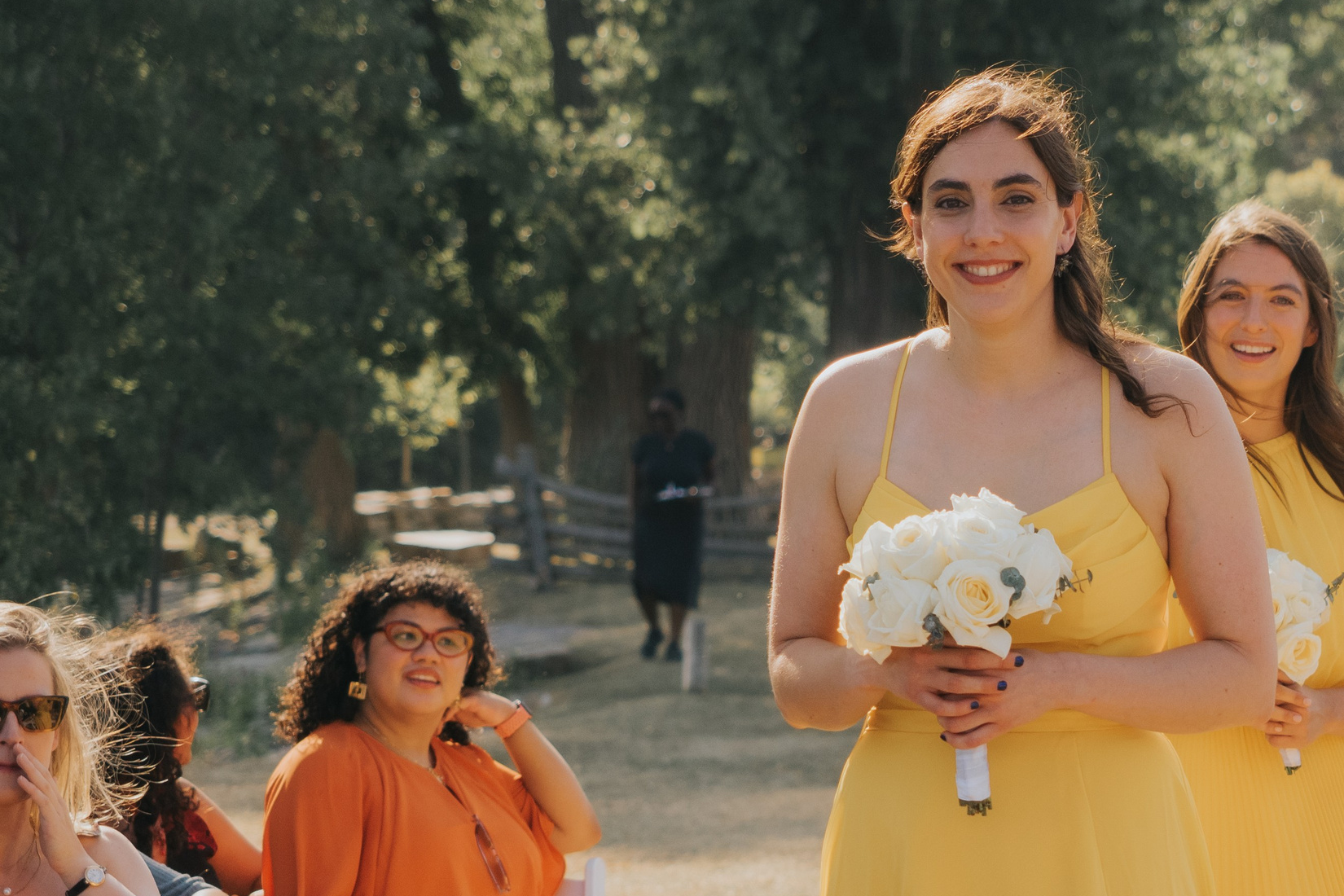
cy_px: 574
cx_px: 981
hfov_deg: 14.2
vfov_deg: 9.5
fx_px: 5376
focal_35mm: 144
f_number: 2.8
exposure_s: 1/2500
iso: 200
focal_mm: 40
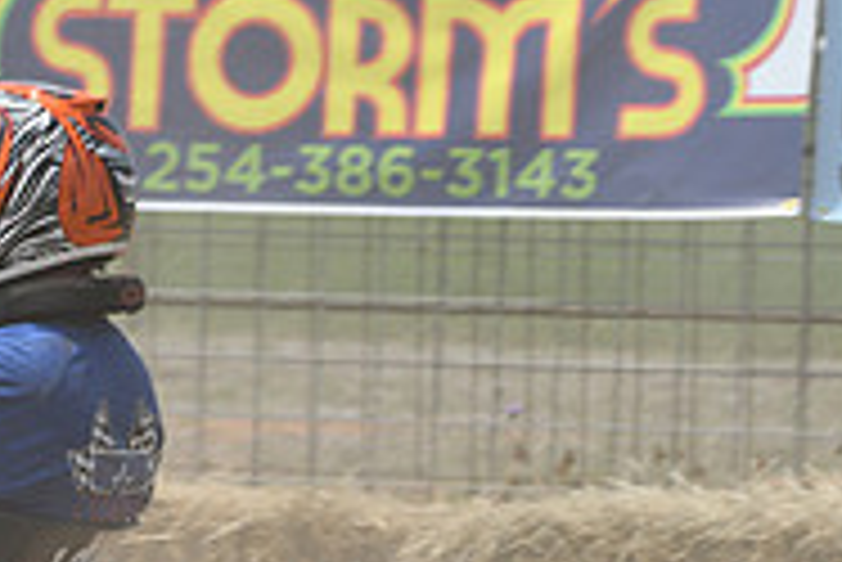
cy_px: 456
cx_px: -315
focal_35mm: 814
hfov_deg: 2.5
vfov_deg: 1.7
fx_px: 19053
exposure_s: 1/500
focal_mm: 175
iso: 110
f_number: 8
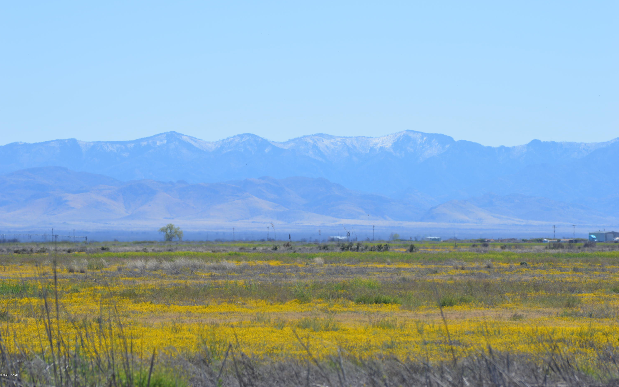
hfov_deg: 11.8
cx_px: 309
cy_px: 181
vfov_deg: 7.4
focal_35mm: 178
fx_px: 3003
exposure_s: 1/250
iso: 100
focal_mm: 116
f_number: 8
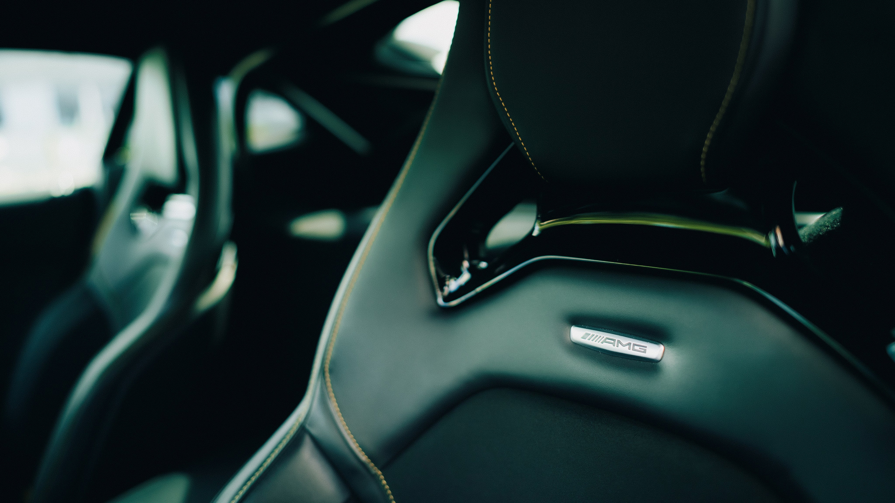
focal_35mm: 25
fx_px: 603
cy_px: 217
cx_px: 448
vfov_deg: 45.2
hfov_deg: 73.2
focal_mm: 24
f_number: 1.4
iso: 50
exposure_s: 1/320
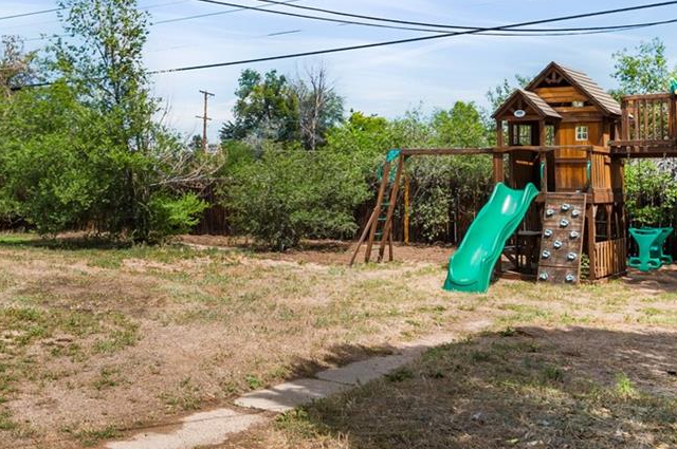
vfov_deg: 32.3
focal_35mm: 41
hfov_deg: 45.8
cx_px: 183
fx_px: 775
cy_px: 182
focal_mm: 16.5
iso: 250
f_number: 8
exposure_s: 1/60
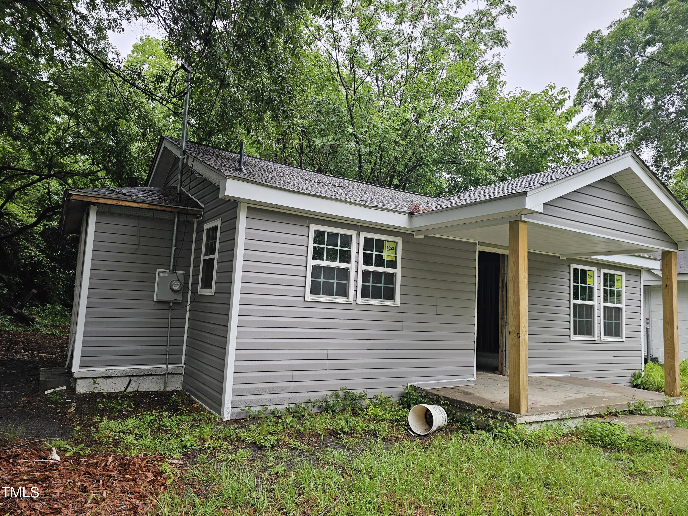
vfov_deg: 58.9
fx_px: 457
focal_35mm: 23
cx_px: 344
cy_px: 258
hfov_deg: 73.9
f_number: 1.7
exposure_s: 1/207
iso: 64
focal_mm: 6.3
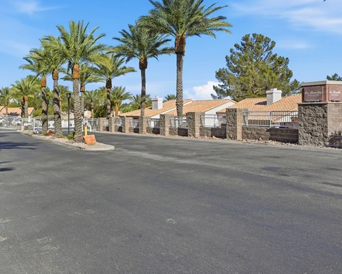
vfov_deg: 49.8
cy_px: 98
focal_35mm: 29
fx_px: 291
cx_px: 87
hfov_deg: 57.8
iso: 100
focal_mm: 19.5
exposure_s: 1/2000
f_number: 9
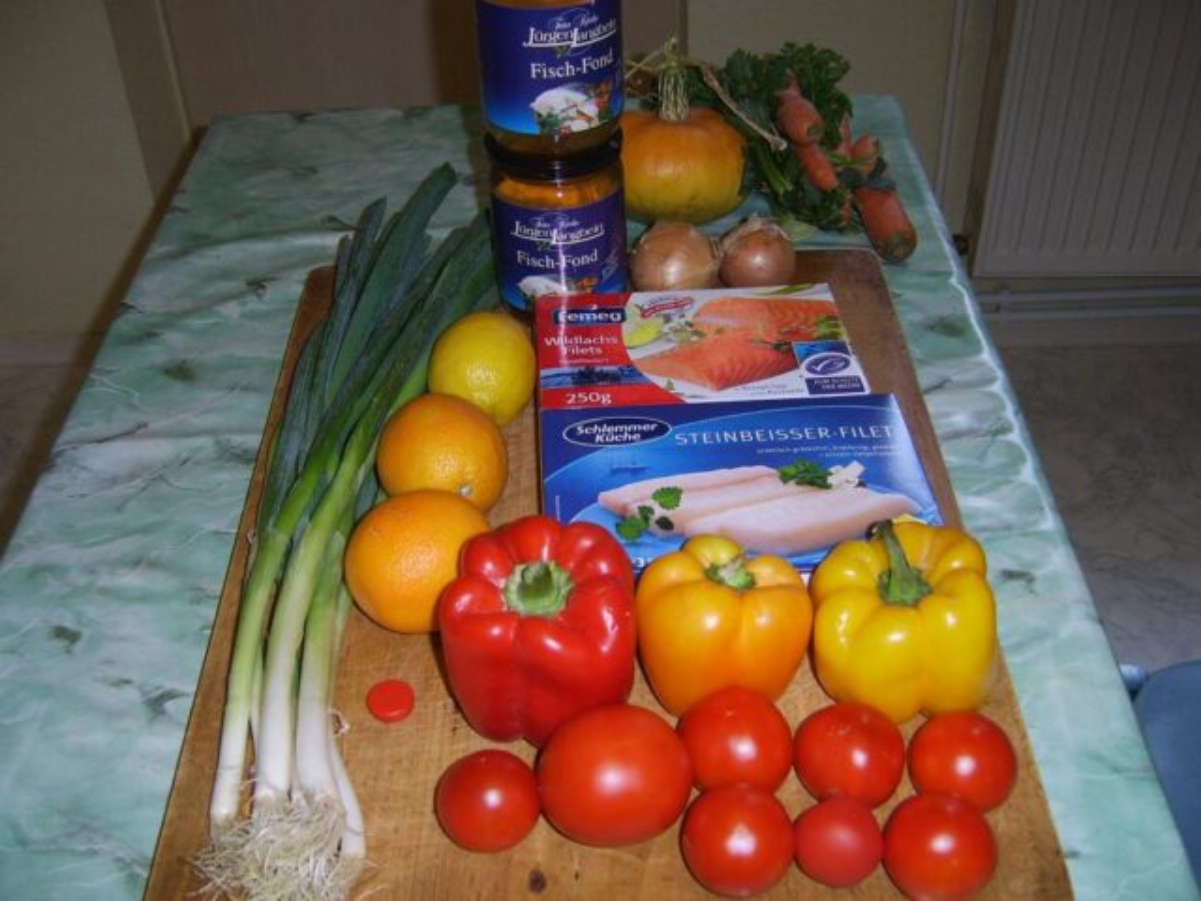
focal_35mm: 38
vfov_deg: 37.7
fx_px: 1318
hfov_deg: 49.0
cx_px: 600
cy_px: 450
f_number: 2.8
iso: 100
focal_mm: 7.8
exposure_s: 1/30
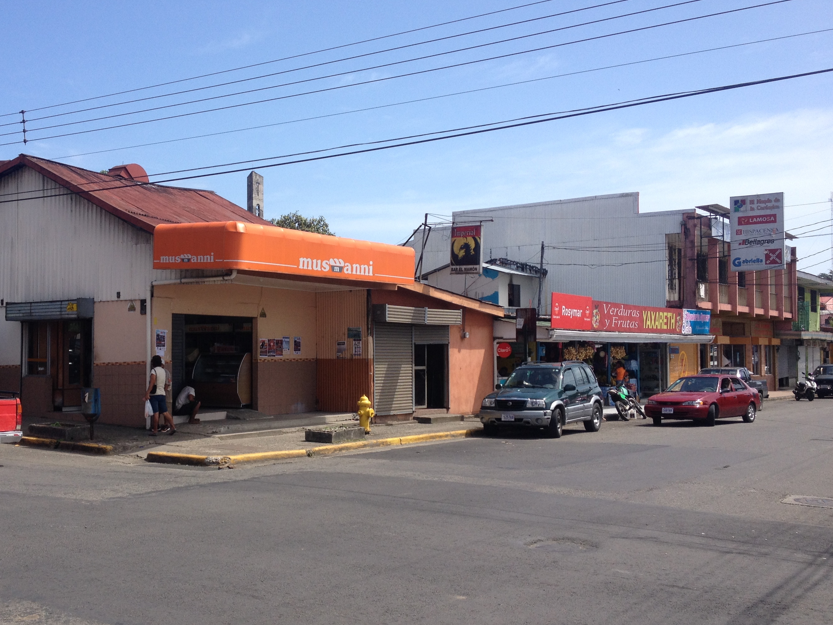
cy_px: 328
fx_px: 1035
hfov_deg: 43.6
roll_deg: +0.4
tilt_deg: -3.1
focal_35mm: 43
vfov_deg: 33.6
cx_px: 323
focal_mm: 4.28
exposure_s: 1/1534
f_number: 2.4
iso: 50
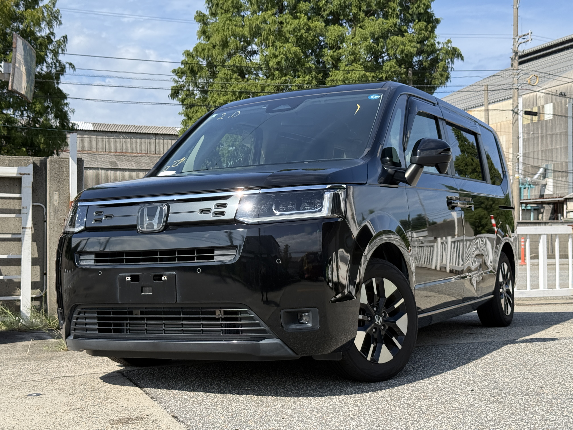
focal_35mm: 48
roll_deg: +0.2
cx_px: 286
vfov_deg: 30.3
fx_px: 795
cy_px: 215
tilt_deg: +1.4
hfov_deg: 39.7
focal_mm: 6.76
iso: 100
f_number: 1.78
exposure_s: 1/3096
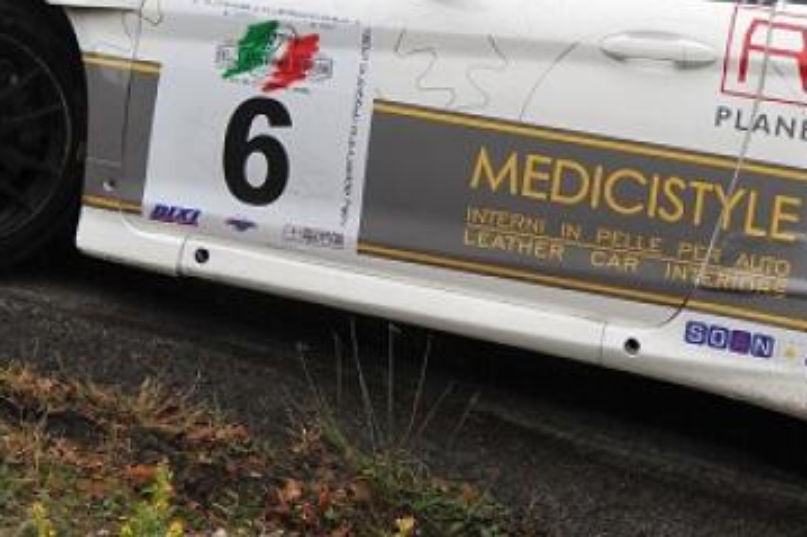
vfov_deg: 12.4
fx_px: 2397
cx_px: 589
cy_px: -148
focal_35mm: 107
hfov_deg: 19.0
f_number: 4
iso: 1000
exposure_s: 1/2500
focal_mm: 32
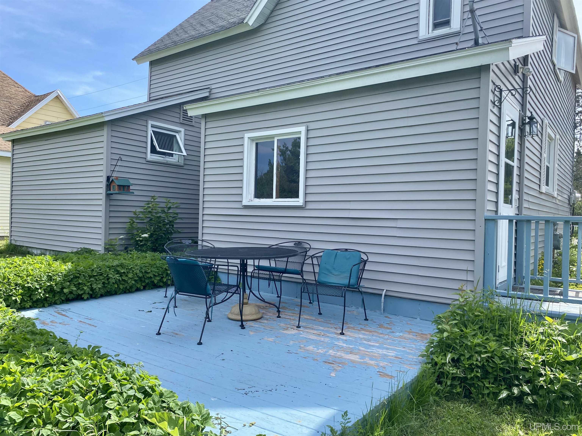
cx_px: 291
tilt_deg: +0.8
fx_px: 437
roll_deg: -1.6
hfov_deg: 67.3
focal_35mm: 26
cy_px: 218
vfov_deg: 53.1
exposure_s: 1/1300
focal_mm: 4.25
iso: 32
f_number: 1.8
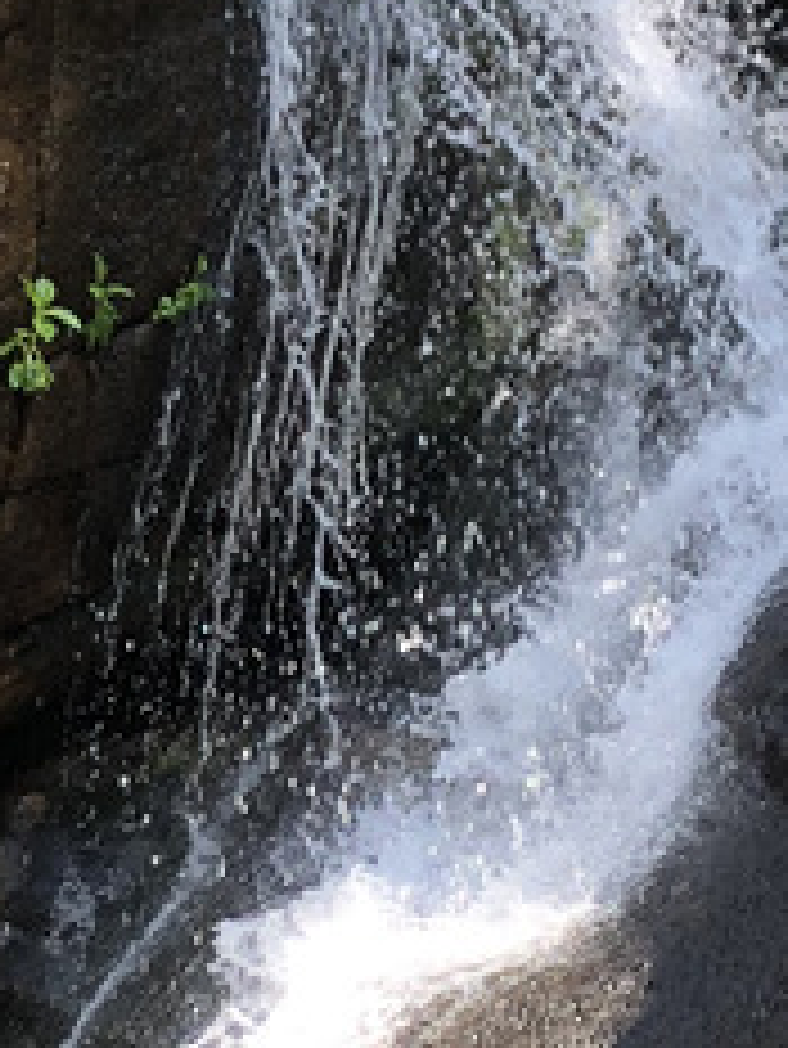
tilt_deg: +0.9
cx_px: 243
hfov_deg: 10.3
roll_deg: +0.5
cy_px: 580
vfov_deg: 13.7
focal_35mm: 144
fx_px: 4367
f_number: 1.8
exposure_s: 1/120
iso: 32
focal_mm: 4
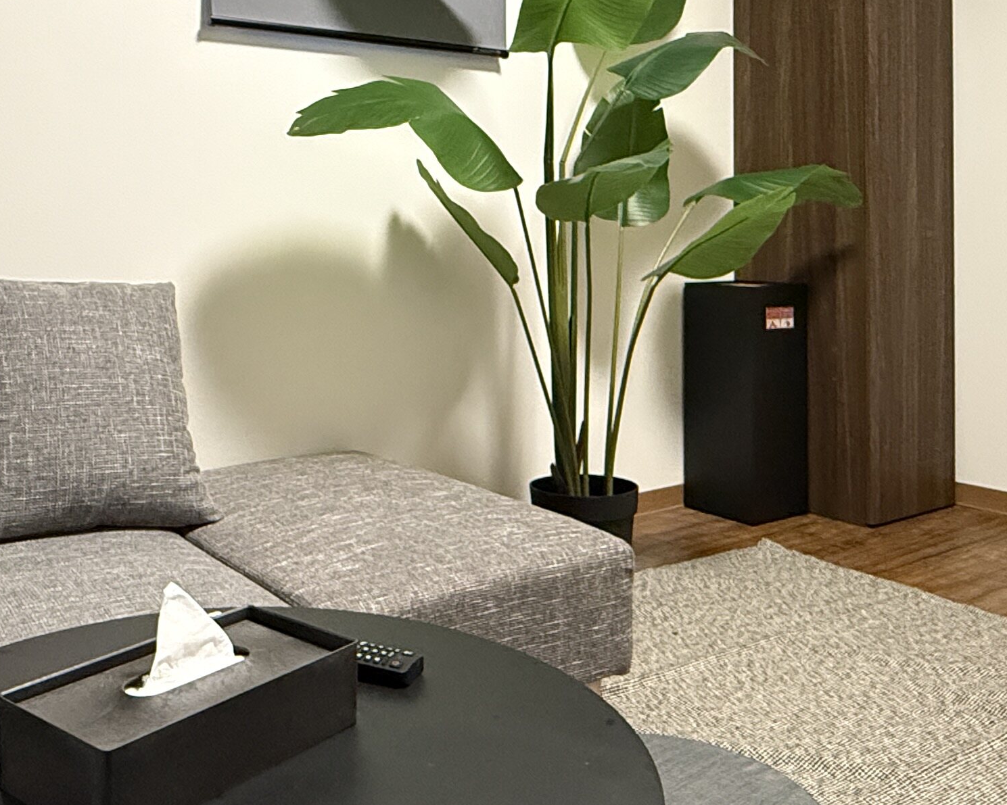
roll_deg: +0.3
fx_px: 1103
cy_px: 204
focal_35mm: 37
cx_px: 394
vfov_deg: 39.1
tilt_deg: +1.0
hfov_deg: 48.7
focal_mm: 2.22
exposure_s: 1/60
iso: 640
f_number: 2.2
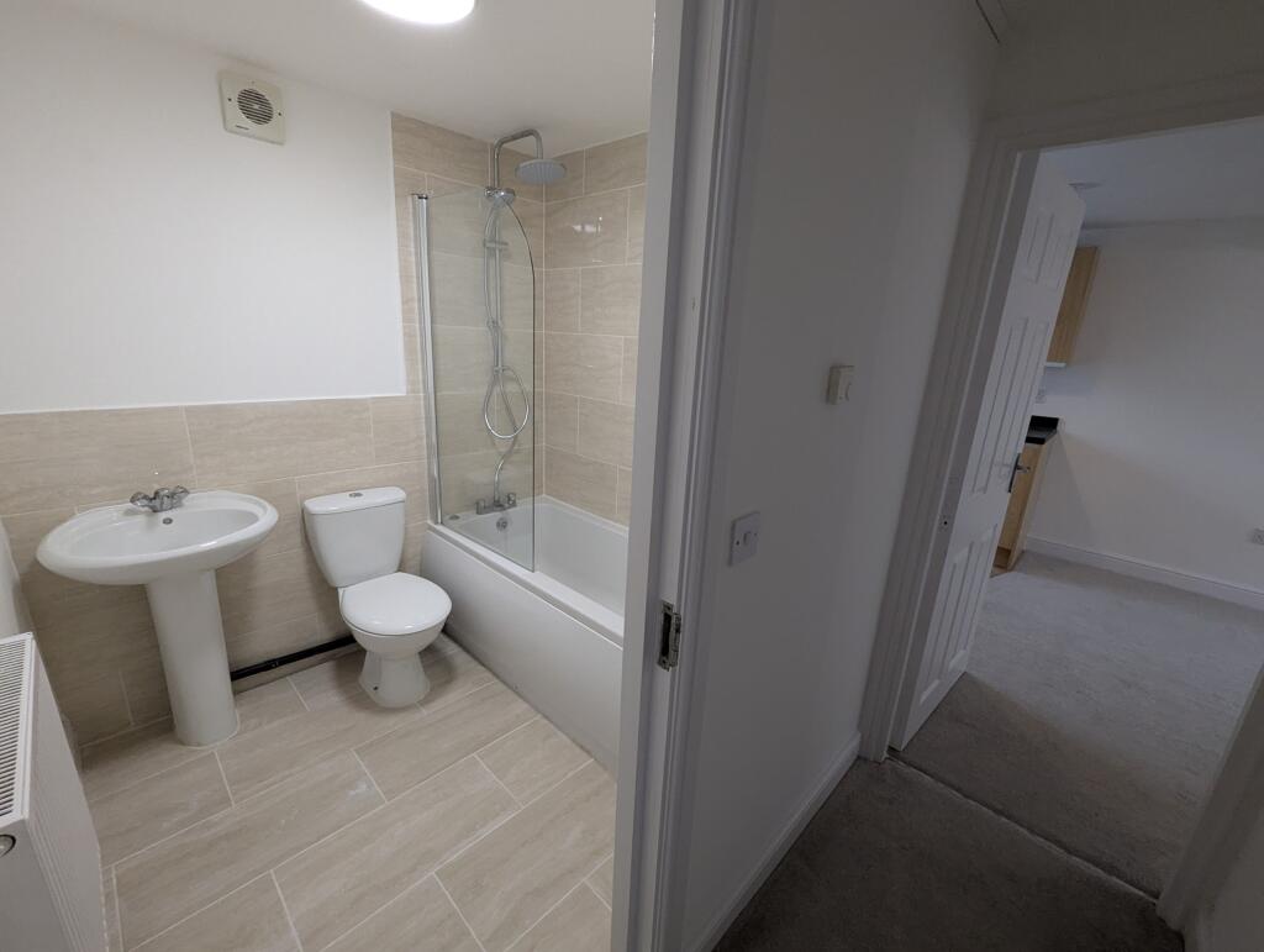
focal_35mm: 13
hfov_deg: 106.1
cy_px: 476
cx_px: 632
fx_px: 475
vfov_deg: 90.1
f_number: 2.2
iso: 281
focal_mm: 1.95
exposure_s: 1/100
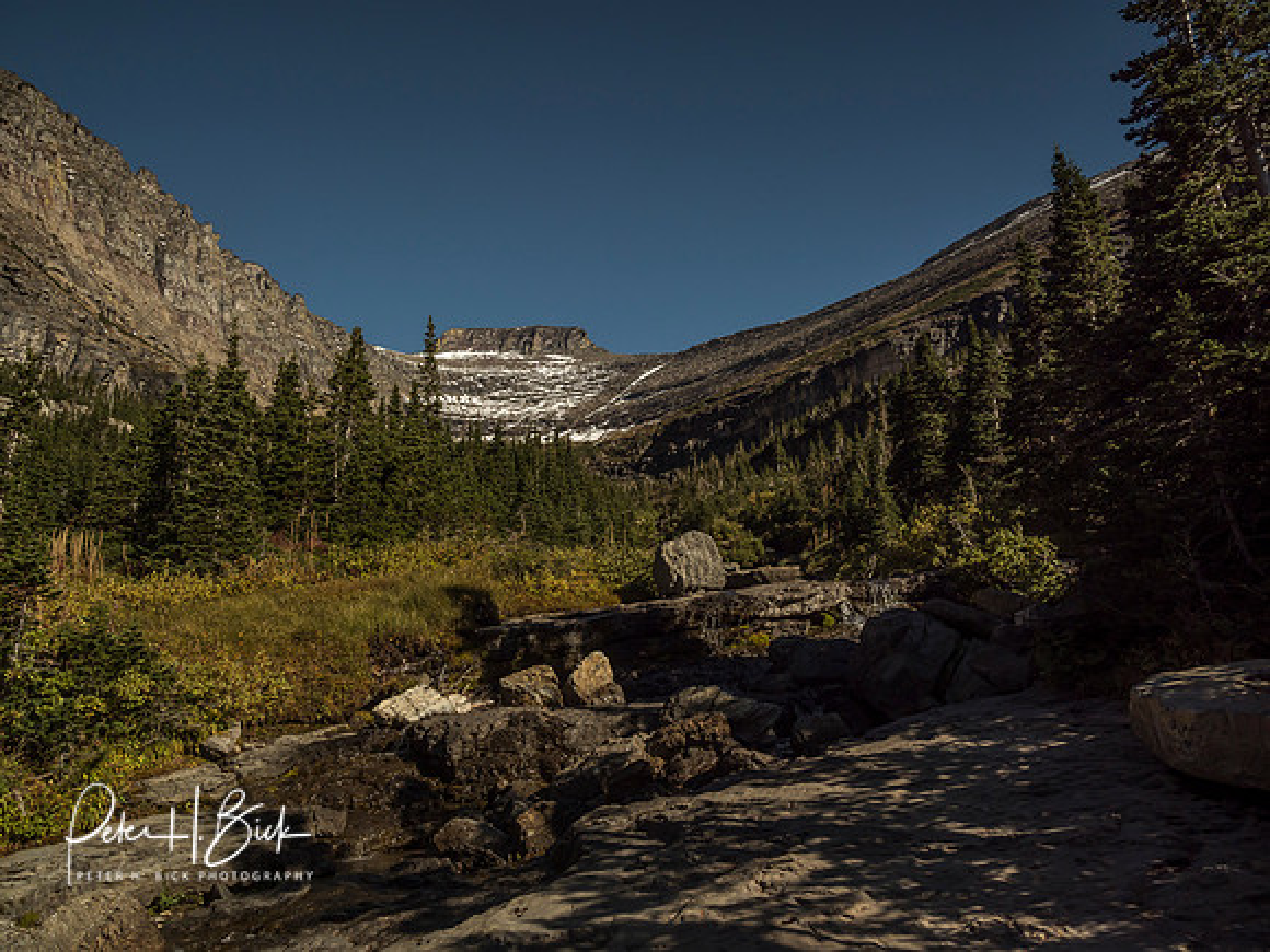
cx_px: 635
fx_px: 881
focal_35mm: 24
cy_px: 476
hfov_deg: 71.6
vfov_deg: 56.8
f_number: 8
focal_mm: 12
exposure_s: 1/500
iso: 200
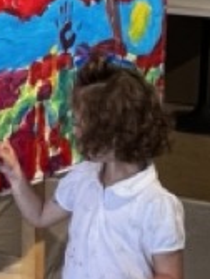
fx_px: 801
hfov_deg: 14.1
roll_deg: -2.4
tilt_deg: -2.2
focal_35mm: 99
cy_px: -63
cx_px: -98
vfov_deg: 18.7
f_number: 1.8
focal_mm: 1.57
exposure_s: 1/100
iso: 64
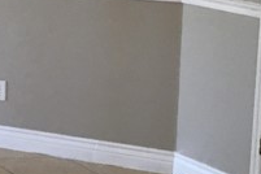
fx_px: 1116
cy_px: 5
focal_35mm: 154
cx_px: -286
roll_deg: -0.3
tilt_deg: -7.7
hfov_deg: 11.7
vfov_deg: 8.9
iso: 40
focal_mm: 4.15
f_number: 2.2
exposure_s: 1/30
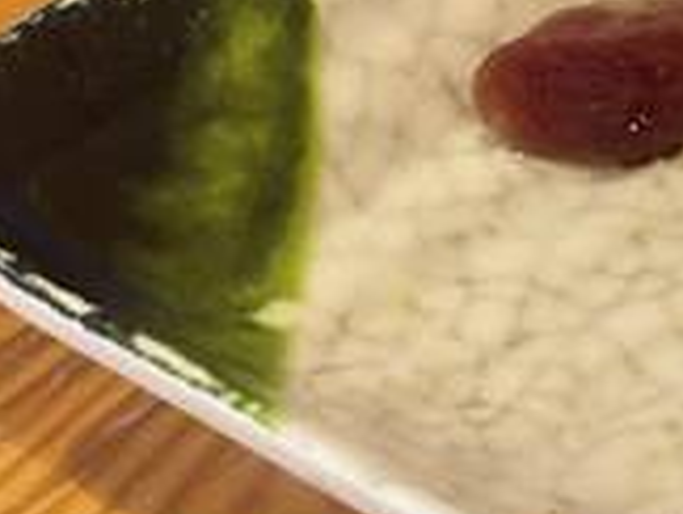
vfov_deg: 7.9
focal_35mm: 188
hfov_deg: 10.0
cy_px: 291
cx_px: 1218
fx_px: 3715
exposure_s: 1/33
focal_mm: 6
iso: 125
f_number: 2
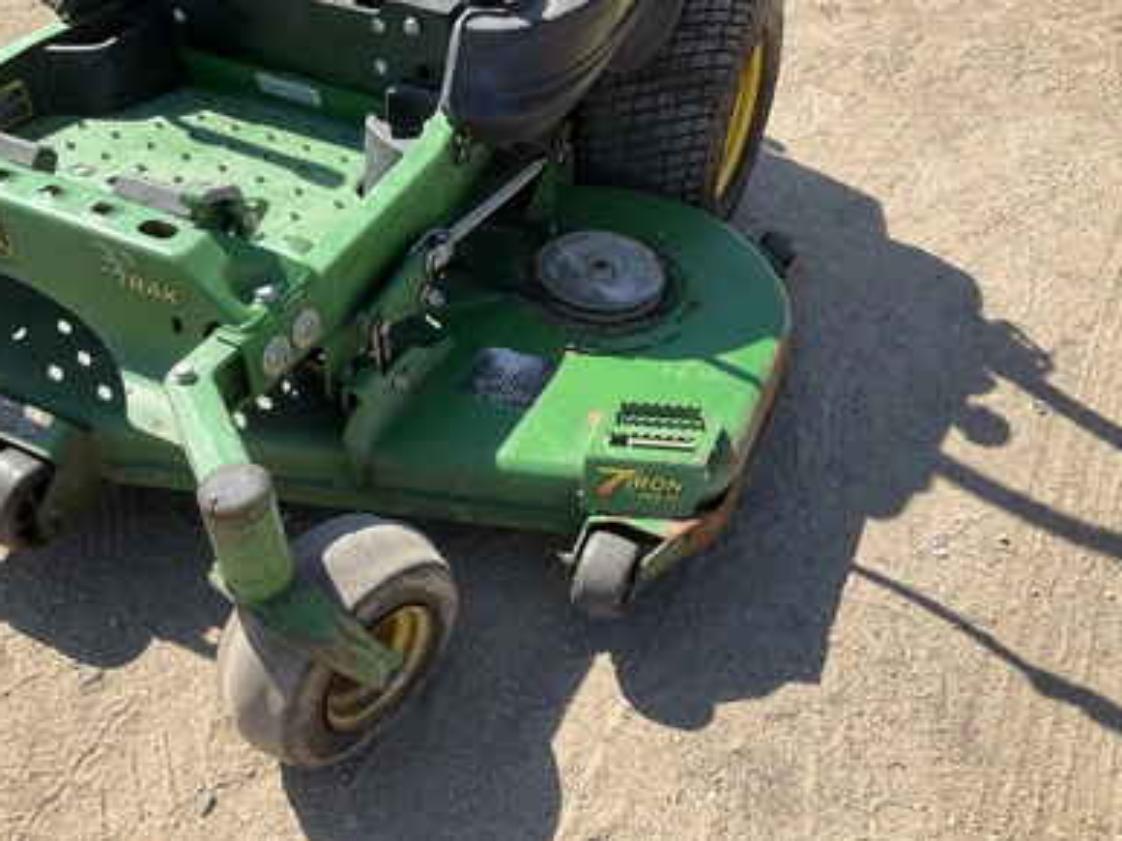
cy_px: 412
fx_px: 972
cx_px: 565
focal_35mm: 30
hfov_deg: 60.0
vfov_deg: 46.8
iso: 25
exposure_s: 1/978
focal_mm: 3
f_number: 1.8
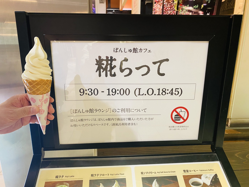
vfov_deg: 53.1
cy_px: 94
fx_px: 187
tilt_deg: -15.9
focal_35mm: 26
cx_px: 124
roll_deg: -0.5
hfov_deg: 67.3
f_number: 1.8
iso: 250
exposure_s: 1/50
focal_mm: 4.25
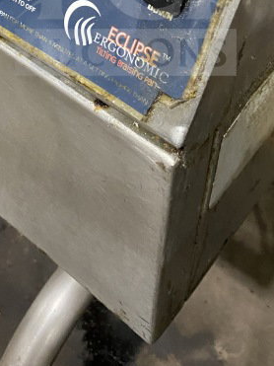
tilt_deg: -40.3
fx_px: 602
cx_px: 125
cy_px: -2
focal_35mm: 57
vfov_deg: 31.2
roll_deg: +2.0
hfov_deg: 25.6
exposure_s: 1/60
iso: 320
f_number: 1.8
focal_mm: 4.25
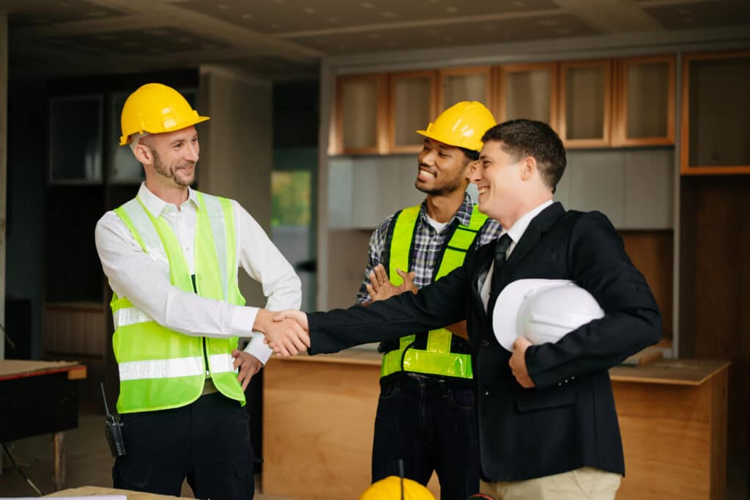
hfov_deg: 39.6
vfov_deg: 27.0
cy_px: 250
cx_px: 375
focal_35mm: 50
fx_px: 1041
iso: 100
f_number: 1.8
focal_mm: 50
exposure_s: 1/320
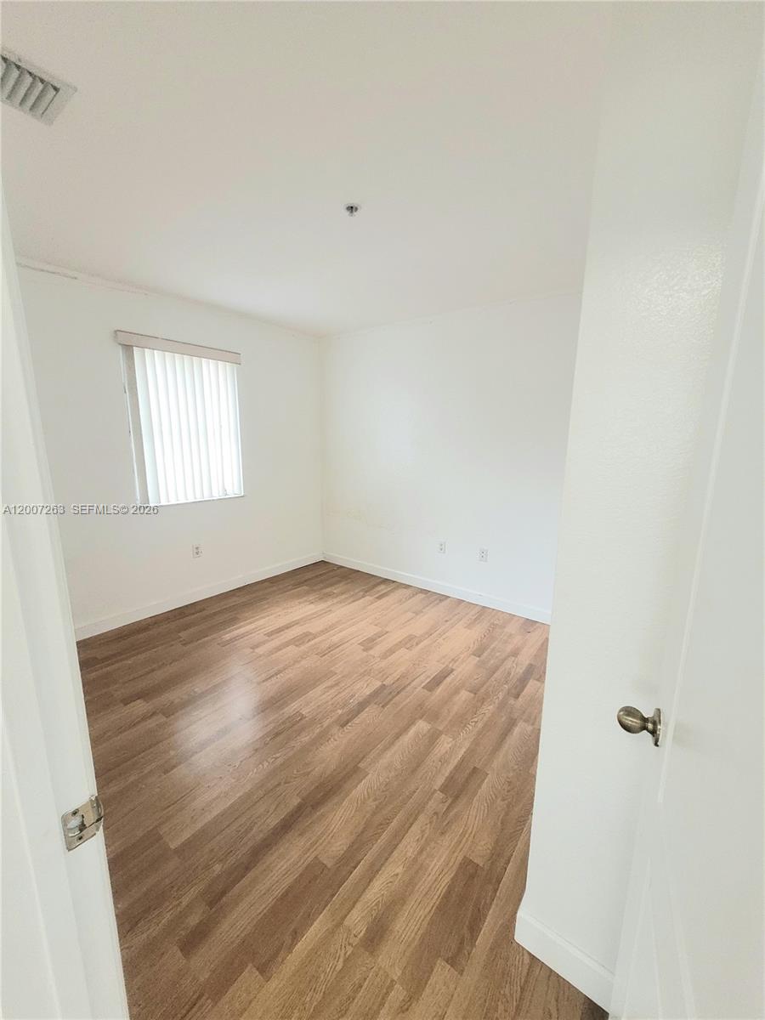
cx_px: 382
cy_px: 510
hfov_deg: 89.9
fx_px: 383
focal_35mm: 13
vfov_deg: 106.2
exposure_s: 1/60.2
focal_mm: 1.74
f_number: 2.2
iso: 320
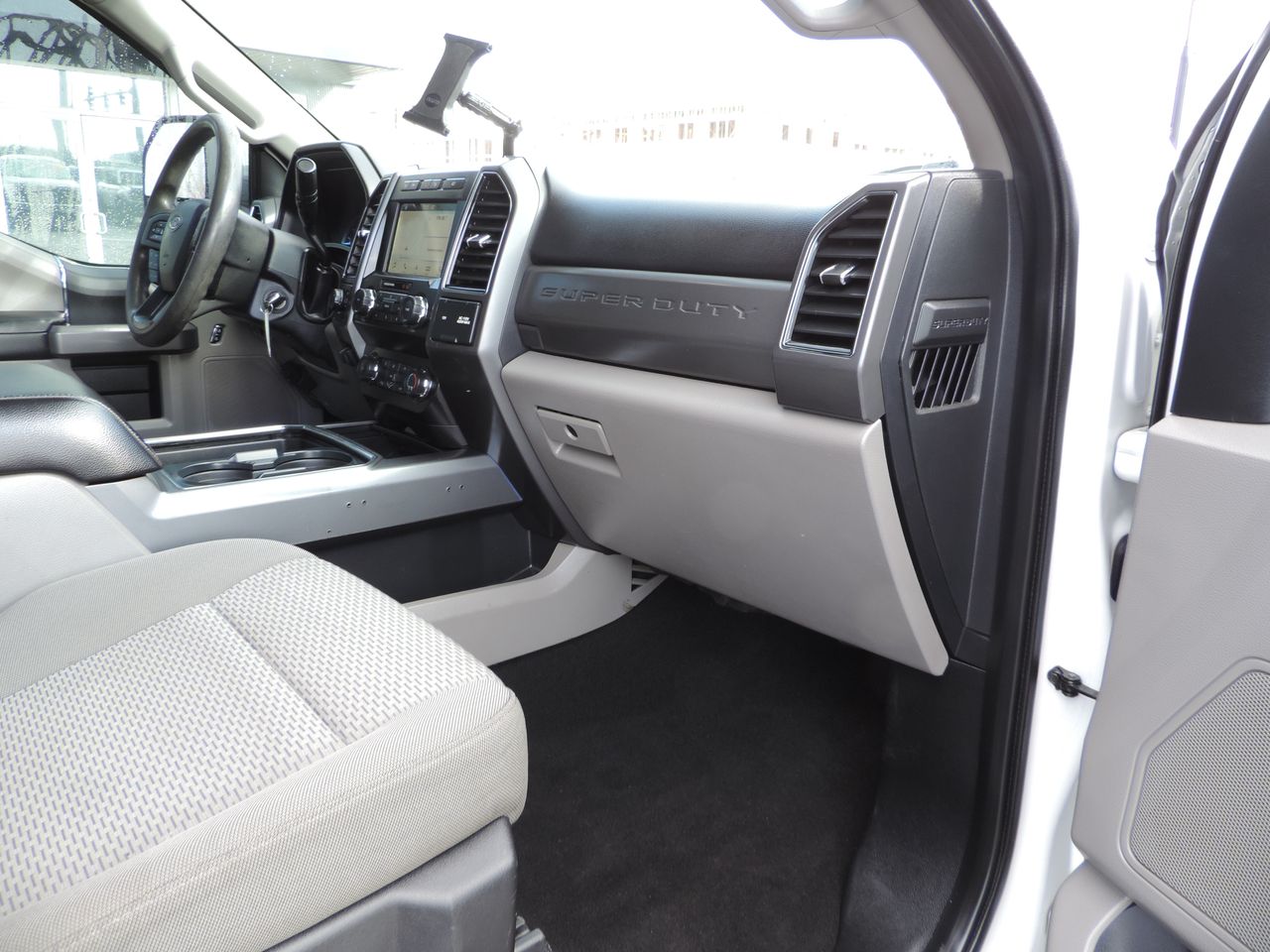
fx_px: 881
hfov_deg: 71.6
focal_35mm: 24
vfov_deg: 56.8
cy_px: 476
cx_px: 635
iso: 80
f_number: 3
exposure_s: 1/40
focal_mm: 4.3
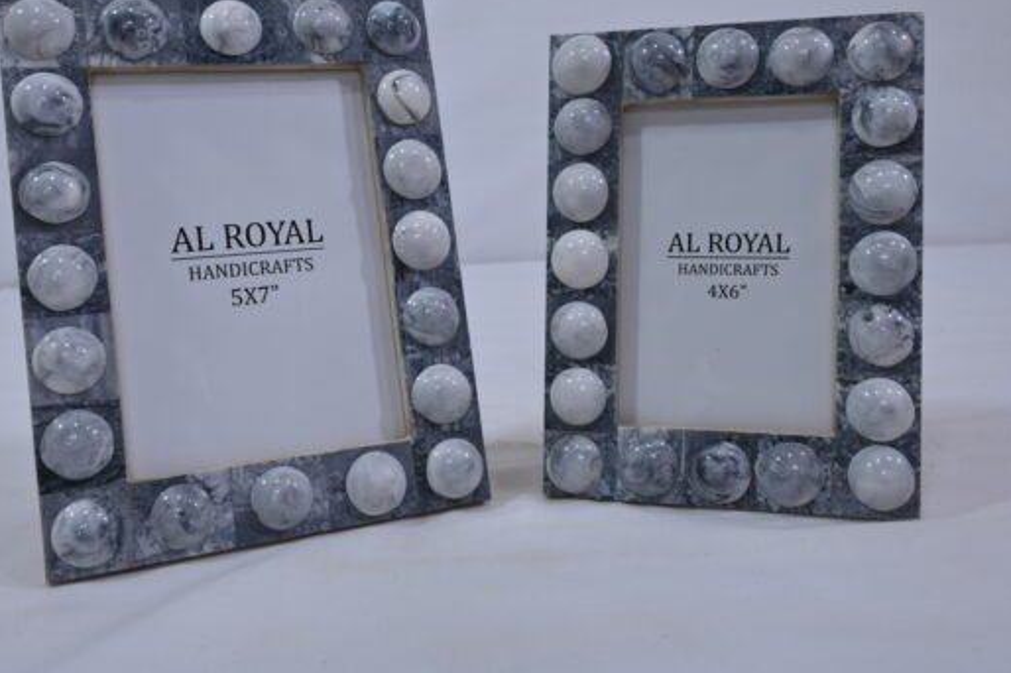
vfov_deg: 37.1
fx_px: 999
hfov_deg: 53.7
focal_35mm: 36
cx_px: 476
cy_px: 284
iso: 500
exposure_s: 1/125
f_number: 8
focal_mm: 30.5
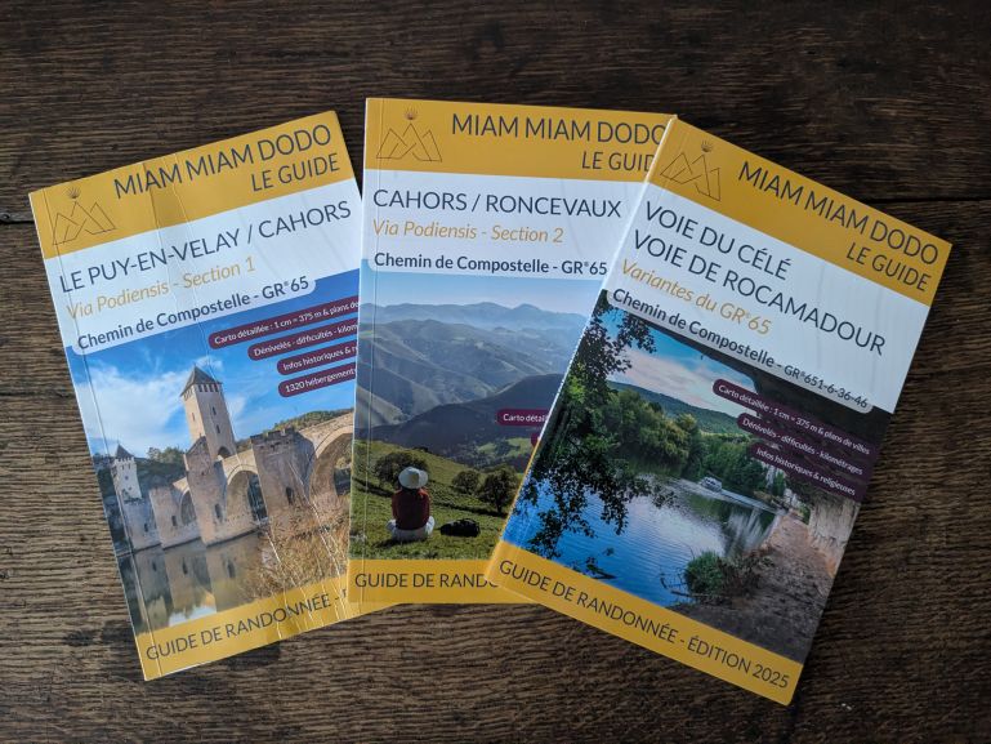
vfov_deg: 51.4
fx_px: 773
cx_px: 496
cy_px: 372
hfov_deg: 65.3
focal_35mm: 27
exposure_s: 1/50
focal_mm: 4.38
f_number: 1.73
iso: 710
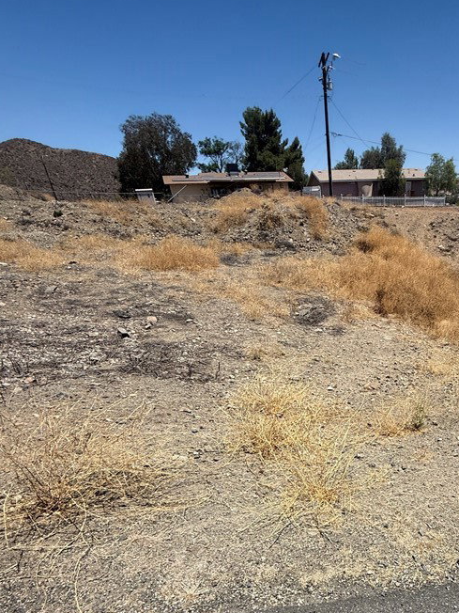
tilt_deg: -33.4
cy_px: 452
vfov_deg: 71.7
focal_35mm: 22
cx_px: 351
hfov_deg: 57.6
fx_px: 389
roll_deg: -2.3
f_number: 2.2
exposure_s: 1/2976
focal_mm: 2.22
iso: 50
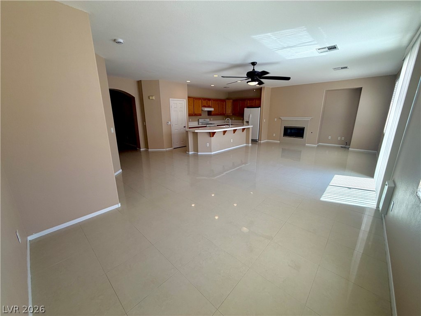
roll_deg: +0.9
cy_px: 158
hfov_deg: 102.1
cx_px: 210
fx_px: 170
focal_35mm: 14
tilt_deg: -14.7
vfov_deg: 85.7
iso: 50
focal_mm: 2.22
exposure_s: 1/150
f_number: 2.2
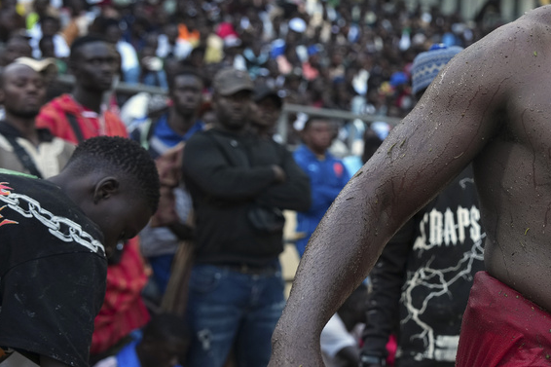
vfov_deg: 16.1
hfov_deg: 23.5
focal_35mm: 85
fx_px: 1301
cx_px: 454
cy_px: 164
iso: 800
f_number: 3.2
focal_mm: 47
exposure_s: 1/500
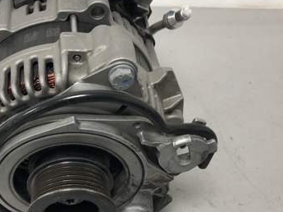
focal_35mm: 52
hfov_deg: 36.0
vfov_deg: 27.7
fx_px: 425
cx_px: 69
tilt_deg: -47.3
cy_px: 147
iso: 32
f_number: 1.8
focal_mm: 4
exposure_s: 1/25
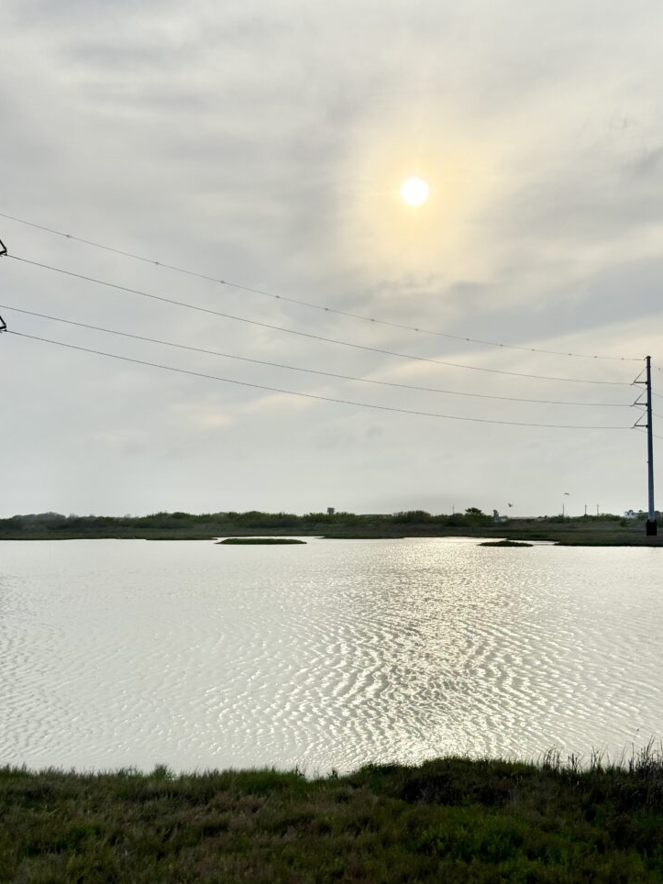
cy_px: 426
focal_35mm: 51
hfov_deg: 28.6
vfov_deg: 37.5
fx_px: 1302
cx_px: 326
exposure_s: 1/11364
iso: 80
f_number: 1.78
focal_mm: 6.76
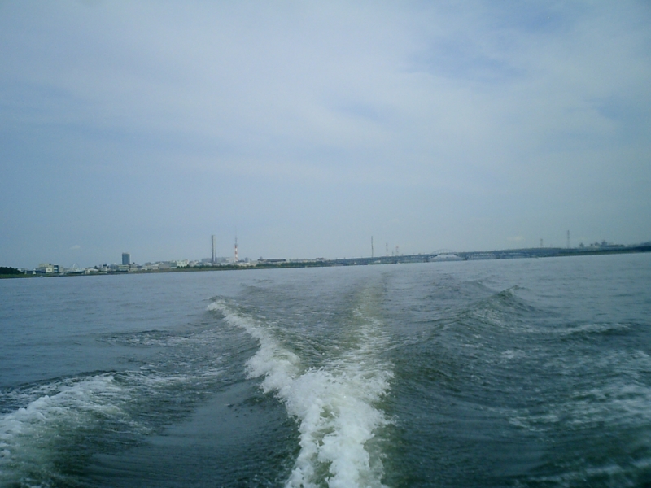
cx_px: 326
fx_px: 677
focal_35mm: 36
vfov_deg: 39.7
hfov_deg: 51.4
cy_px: 244
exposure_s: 1/3200
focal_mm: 7.5
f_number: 3.2
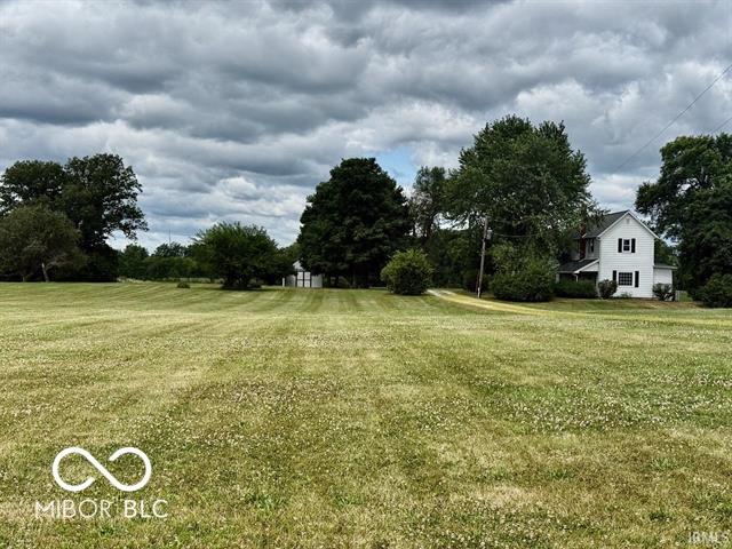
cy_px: 274
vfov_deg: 30.3
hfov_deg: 39.7
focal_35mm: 48
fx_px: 1015
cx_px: 366
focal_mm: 6.76
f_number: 1.78
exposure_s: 1/6024
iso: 64
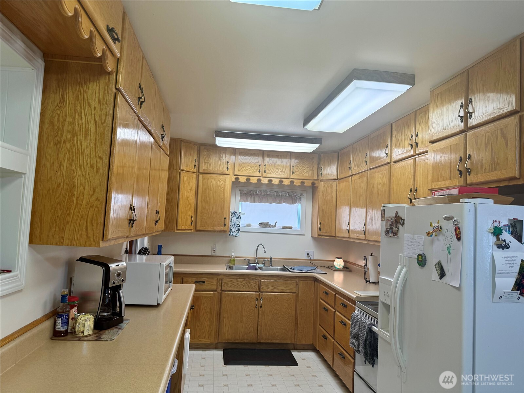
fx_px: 363
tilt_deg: +3.1
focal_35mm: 24
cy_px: 196
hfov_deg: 71.6
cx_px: 262
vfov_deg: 56.8
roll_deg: -3.5
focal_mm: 6.76
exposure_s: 1/129
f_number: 1.78
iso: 100
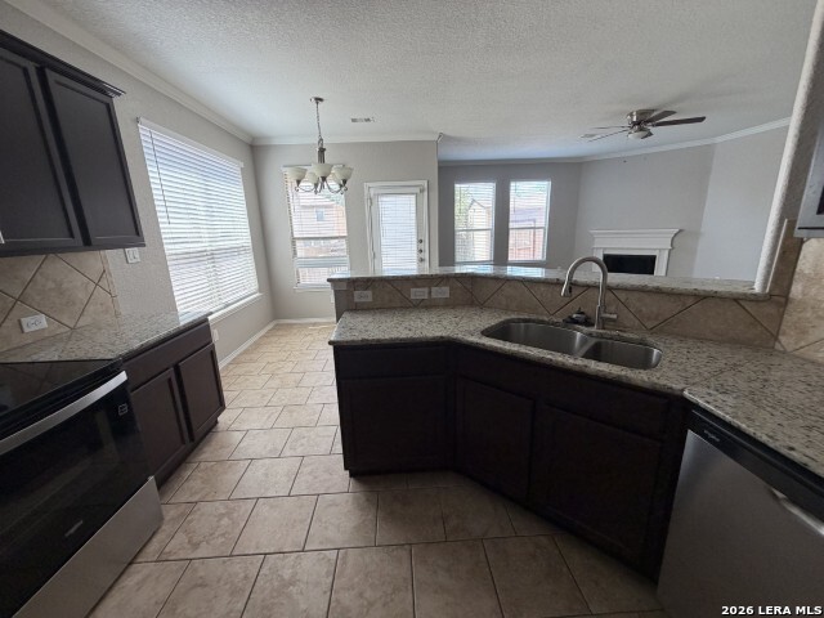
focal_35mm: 14
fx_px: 333
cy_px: 309
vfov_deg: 85.7
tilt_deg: -10.5
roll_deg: +1.9
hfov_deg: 102.1
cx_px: 412
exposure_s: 1/121
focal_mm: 2.22
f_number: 2.2
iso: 125
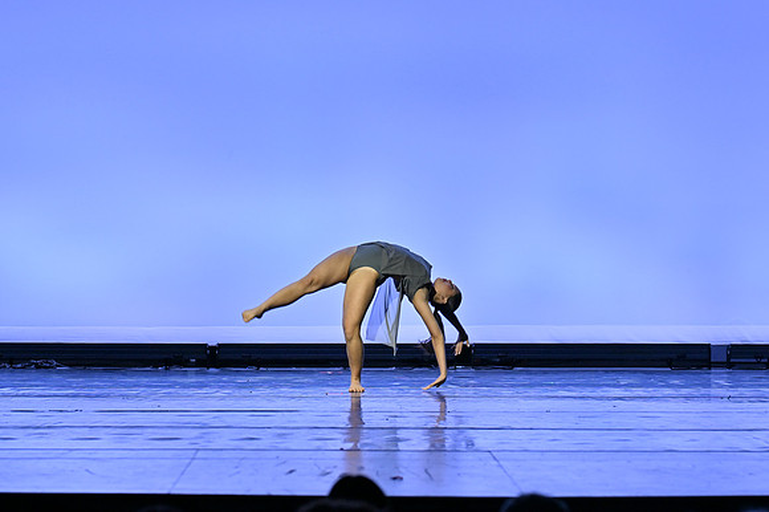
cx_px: 384
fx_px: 2711
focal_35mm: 127
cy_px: 256
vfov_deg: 10.8
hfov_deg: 16.1
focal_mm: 85
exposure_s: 1/500
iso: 500
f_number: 2.8
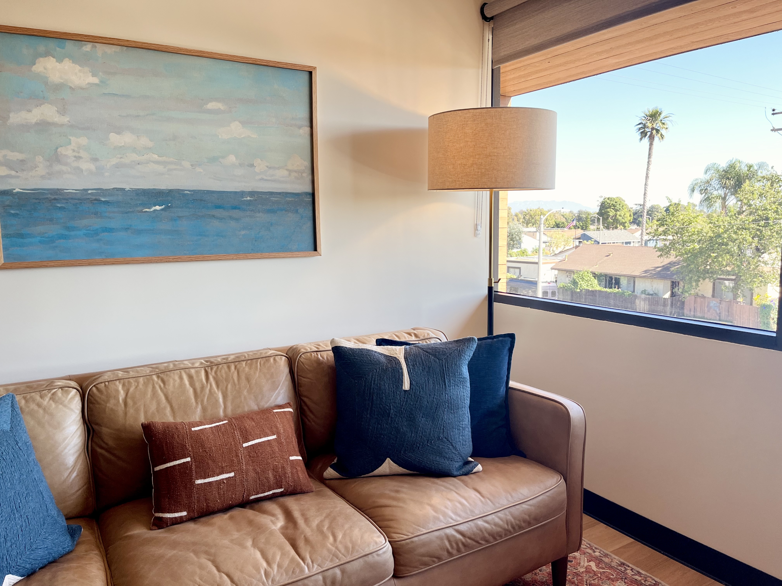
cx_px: 391
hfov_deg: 67.3
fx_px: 587
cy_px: 293
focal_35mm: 26
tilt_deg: -7.2
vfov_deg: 53.1
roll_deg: +1.6
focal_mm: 5.1
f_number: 1.6
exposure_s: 1/120
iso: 64
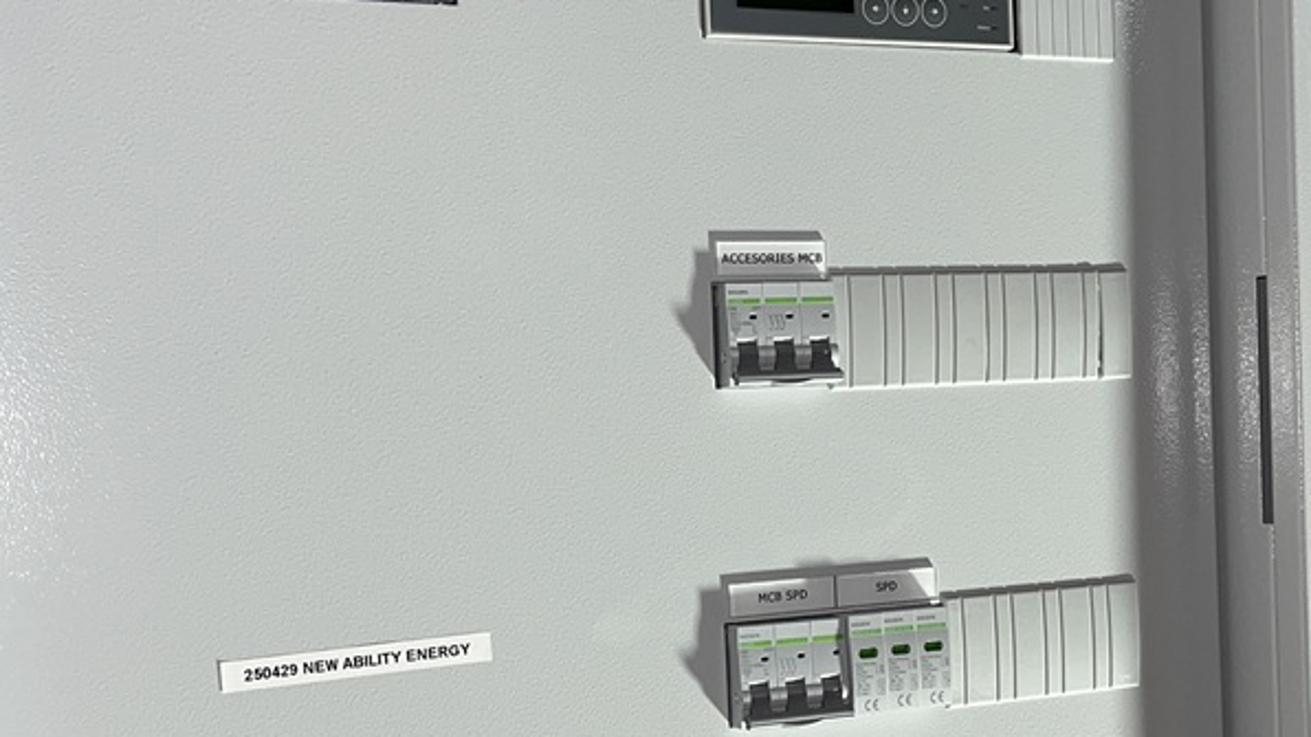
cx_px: 656
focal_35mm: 38
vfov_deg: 30.8
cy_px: 216
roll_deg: +2.3
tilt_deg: -3.6
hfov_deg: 52.8
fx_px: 1321
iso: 32
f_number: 1.6
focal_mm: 5.1
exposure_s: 1/144
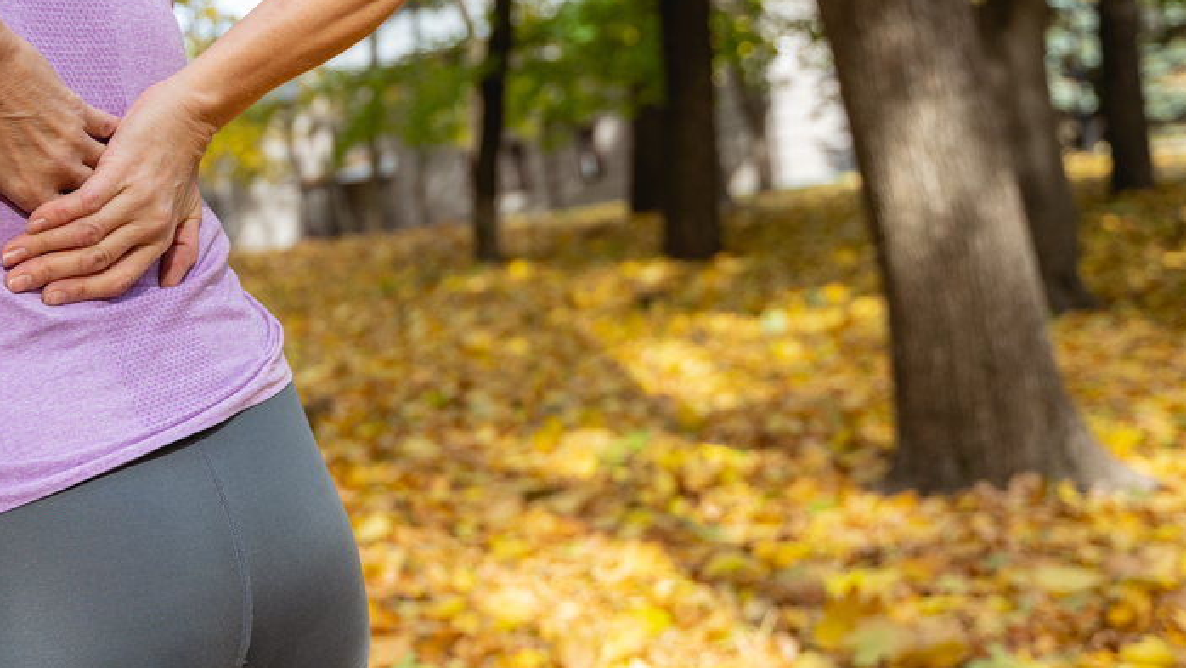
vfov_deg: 23.5
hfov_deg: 40.2
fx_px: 1604
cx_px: 426
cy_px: 273
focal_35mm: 51
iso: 200
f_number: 3.2
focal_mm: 34
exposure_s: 1/800
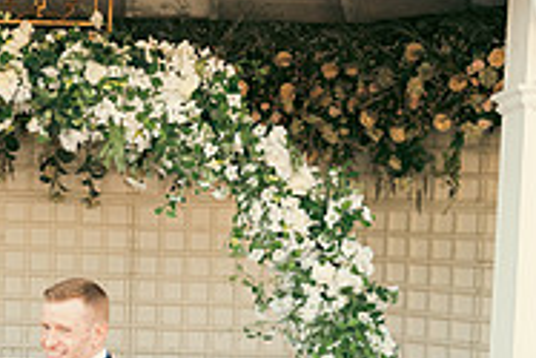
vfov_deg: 14.1
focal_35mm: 96
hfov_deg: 20.8
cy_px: 325
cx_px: 60
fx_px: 1430
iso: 320
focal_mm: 31
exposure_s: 1/250
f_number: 3.5
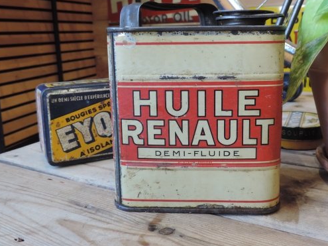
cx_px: 190
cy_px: 97
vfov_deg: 35.8
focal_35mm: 40
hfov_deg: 46.6
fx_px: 379
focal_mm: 5.8
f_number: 3.2
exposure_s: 1/30
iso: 400
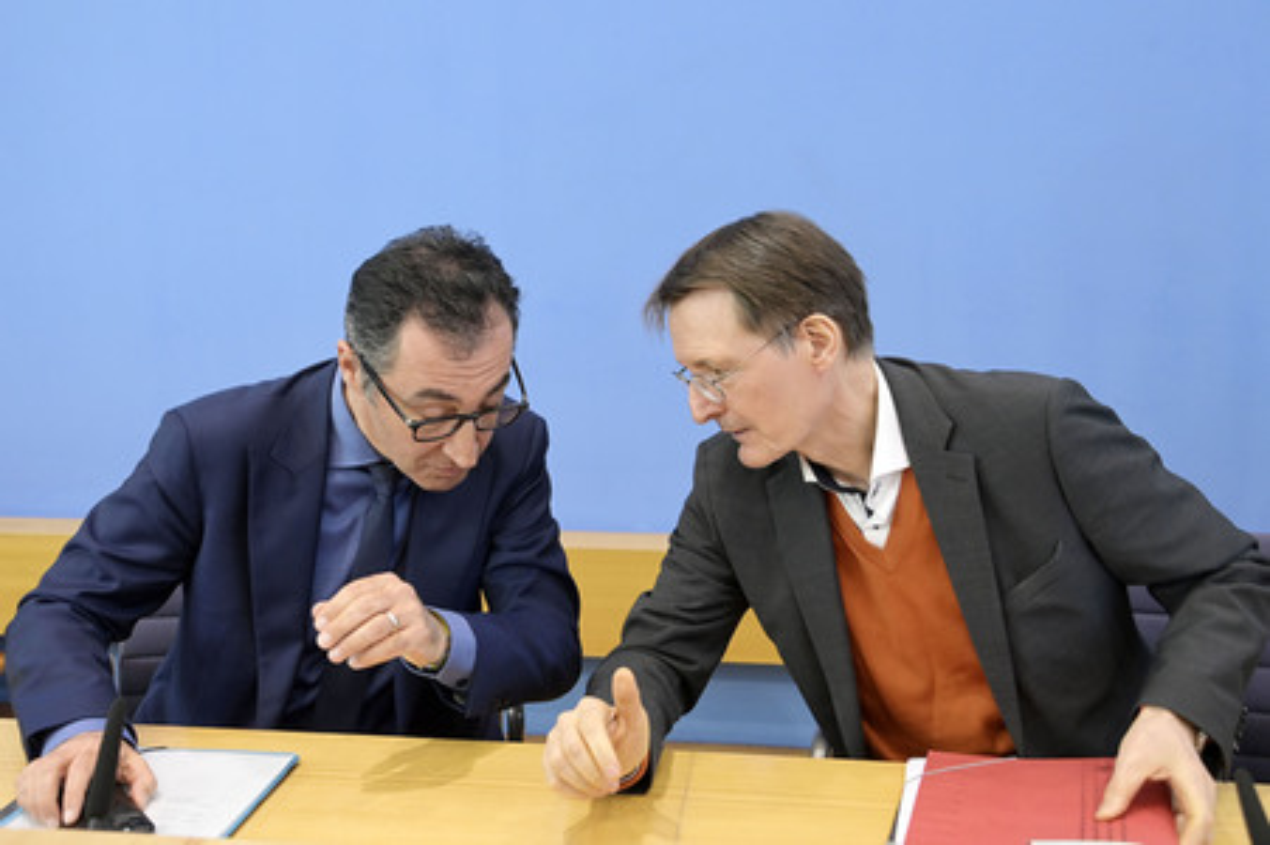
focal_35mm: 40
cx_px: 635
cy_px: 422
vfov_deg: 33.4
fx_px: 1410
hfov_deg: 48.5
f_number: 5
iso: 3200
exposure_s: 1/640
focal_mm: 40
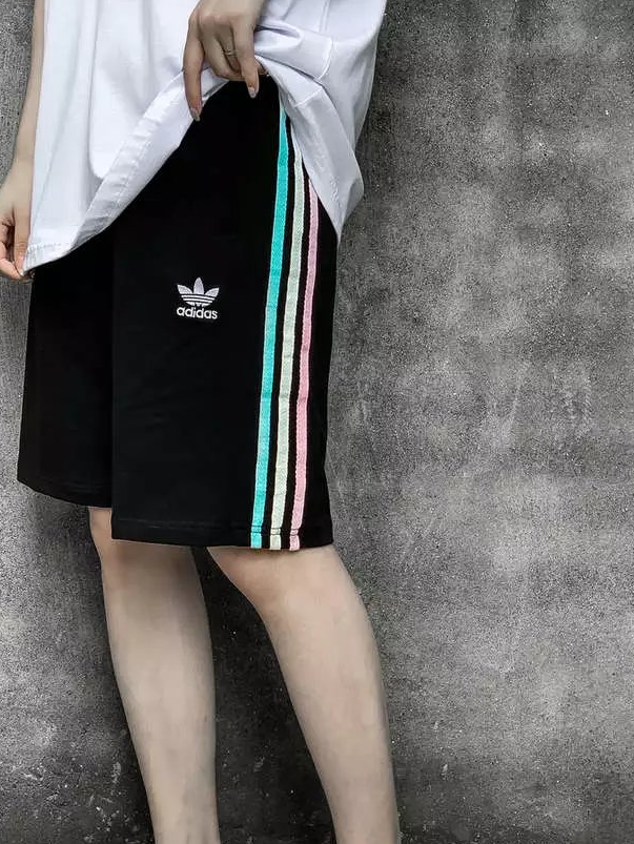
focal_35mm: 69
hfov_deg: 21.3
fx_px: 1684
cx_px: 229
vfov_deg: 28.1
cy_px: 517
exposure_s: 1/120
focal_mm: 6
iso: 32
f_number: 2.4
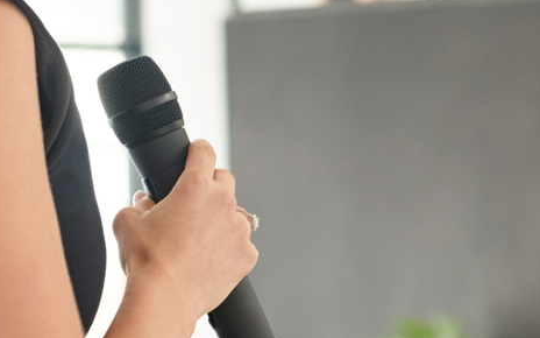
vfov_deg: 8.0
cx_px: 624
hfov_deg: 12.6
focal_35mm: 163
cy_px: 300
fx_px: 2399
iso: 250
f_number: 2.8
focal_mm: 35
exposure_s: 1/200
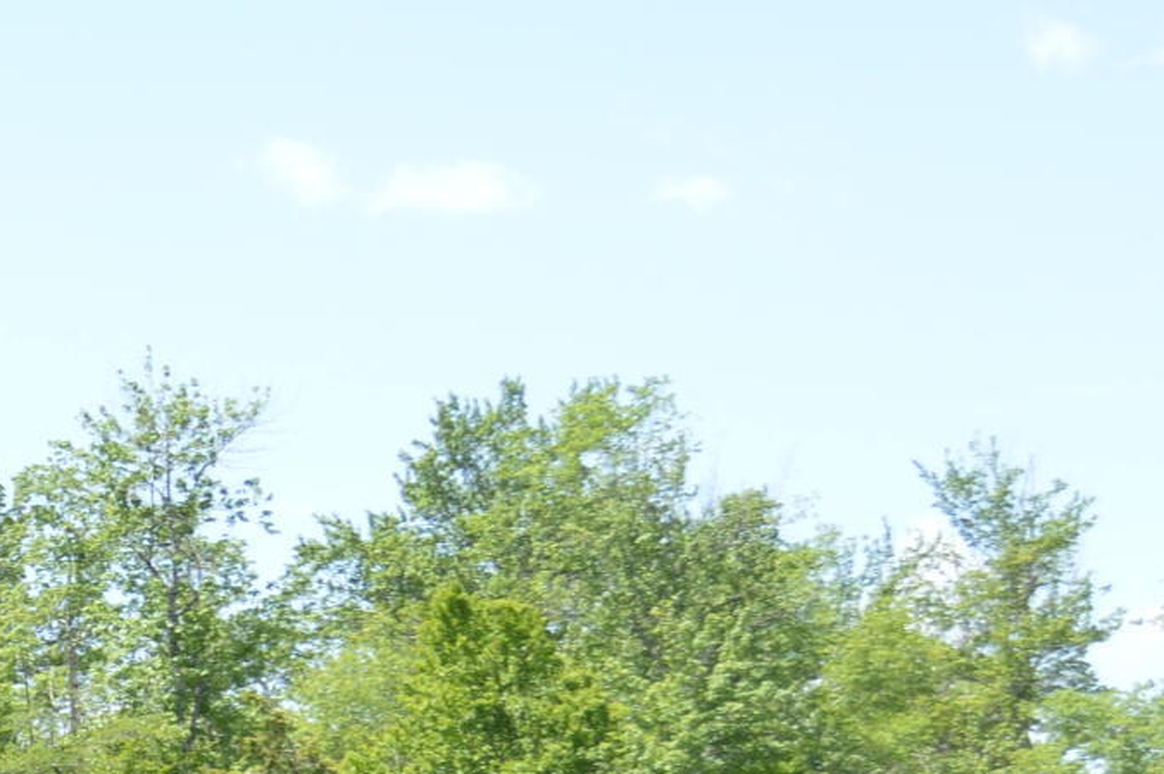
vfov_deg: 7.0
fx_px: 6243
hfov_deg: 10.1
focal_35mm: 193
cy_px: 1126
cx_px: -854
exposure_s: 1/200
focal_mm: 29
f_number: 5
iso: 100
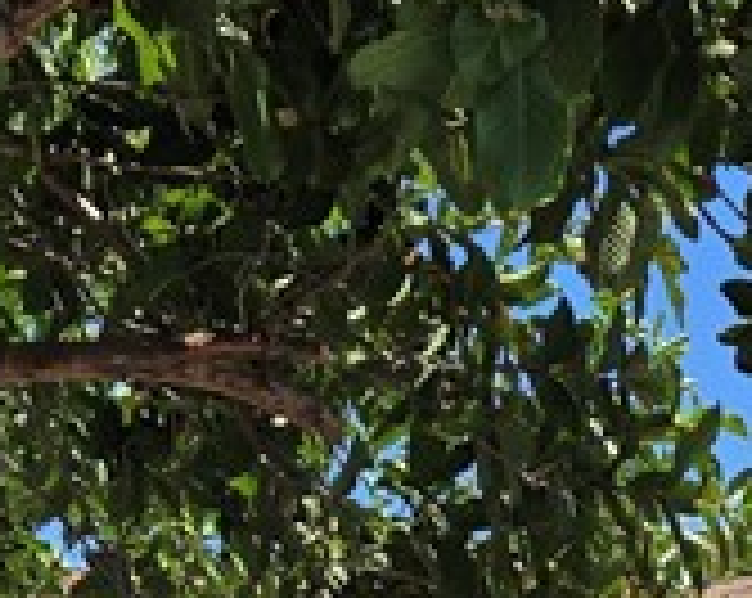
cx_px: 761
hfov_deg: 13.8
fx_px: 3066
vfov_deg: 9.9
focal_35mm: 138
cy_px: 1389
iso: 25
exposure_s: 1/1571
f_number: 1.8
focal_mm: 5.4
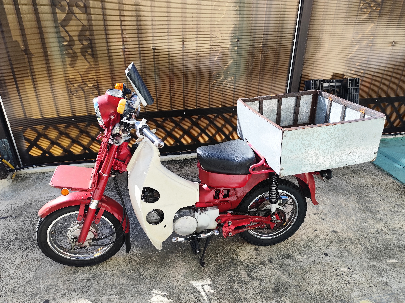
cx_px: 202
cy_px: 152
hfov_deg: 73.9
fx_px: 269
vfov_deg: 58.9
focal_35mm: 23
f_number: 1.65
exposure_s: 1/334
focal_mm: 6.19
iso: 50
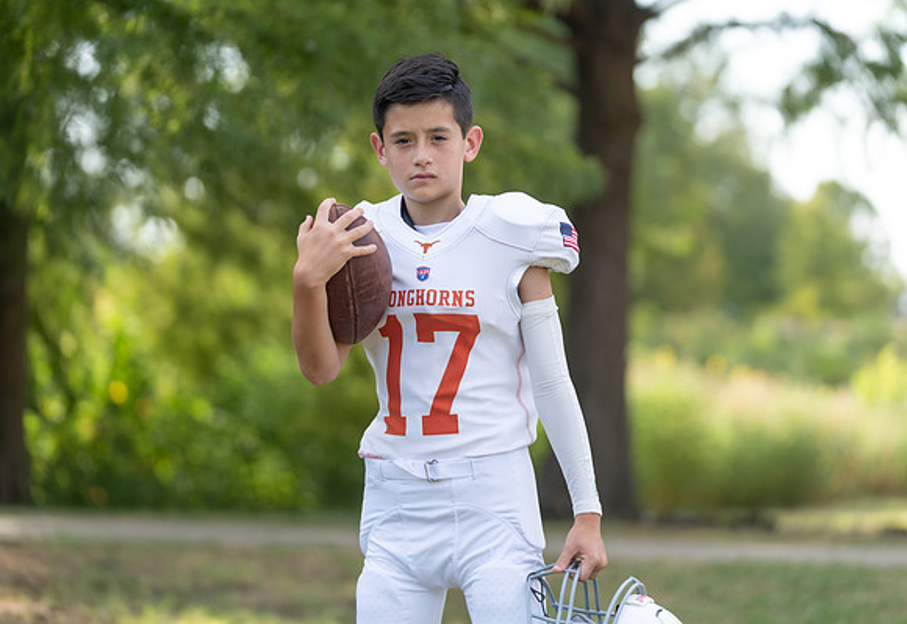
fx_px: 3600
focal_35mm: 142
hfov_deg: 14.4
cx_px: 444
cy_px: 271
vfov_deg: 9.9
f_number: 2.8
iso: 100
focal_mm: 121
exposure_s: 1/400
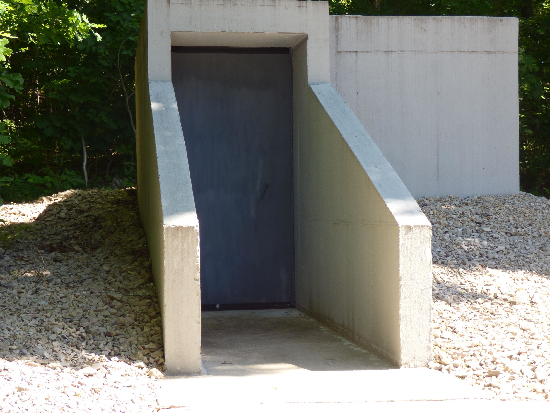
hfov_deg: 28.2
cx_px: 275
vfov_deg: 21.3
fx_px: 1096
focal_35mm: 69
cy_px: 206
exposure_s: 1/125
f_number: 4.2
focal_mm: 11.76
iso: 100
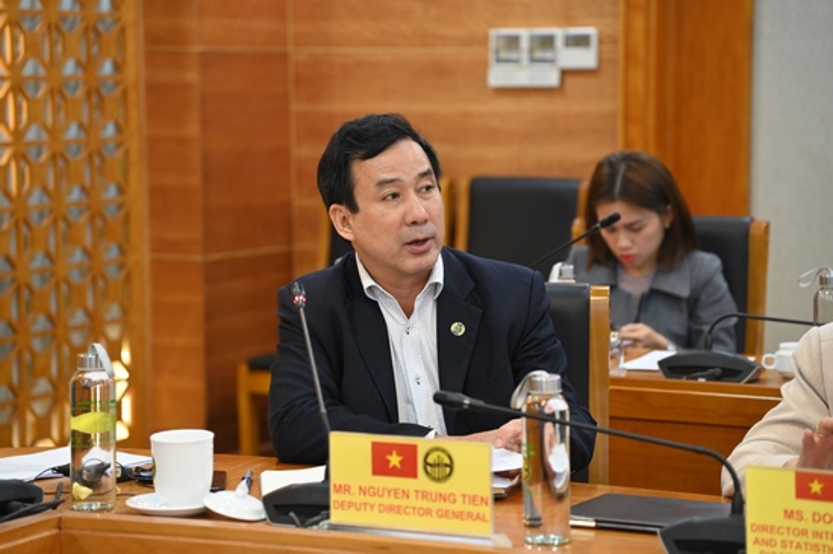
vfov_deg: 11.4
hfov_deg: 17.1
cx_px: 416
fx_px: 2775
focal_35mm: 120
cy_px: 277
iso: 2800
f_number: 4
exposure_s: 1/125
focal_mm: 120
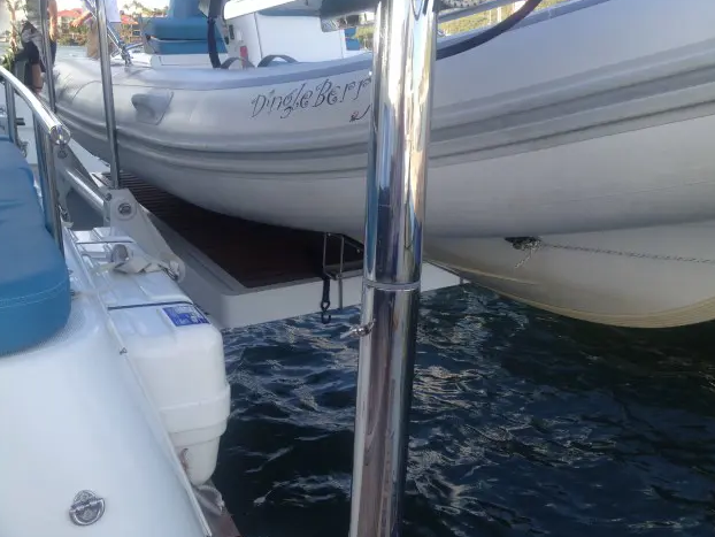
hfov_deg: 51.3
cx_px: 359
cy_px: 268
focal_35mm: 36
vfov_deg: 39.7
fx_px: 744
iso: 50
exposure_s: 1/310
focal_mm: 4.28
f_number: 2.4
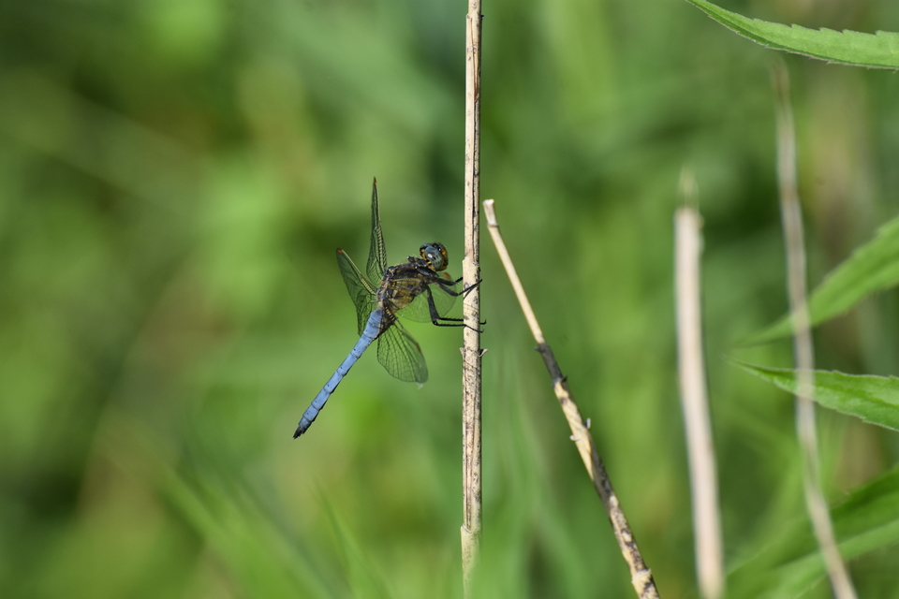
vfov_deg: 3.1
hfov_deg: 4.6
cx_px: 450
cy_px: 300
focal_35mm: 450
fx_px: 11237
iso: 450
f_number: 8
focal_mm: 300
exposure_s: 1/1000
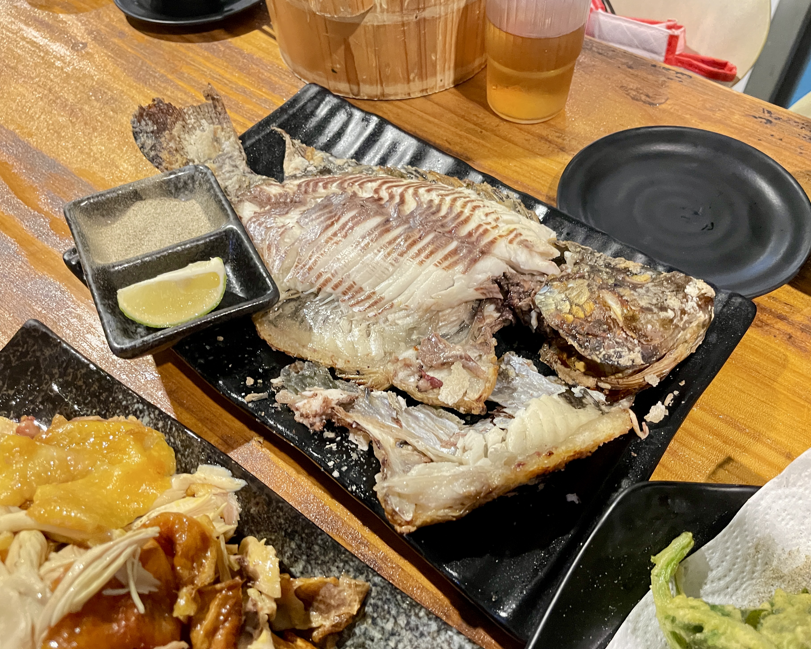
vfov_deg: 53.2
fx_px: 648
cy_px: 326
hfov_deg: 64.1
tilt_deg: -54.2
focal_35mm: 27
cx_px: 414
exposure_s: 1/30
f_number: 1.6
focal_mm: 5.1
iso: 800
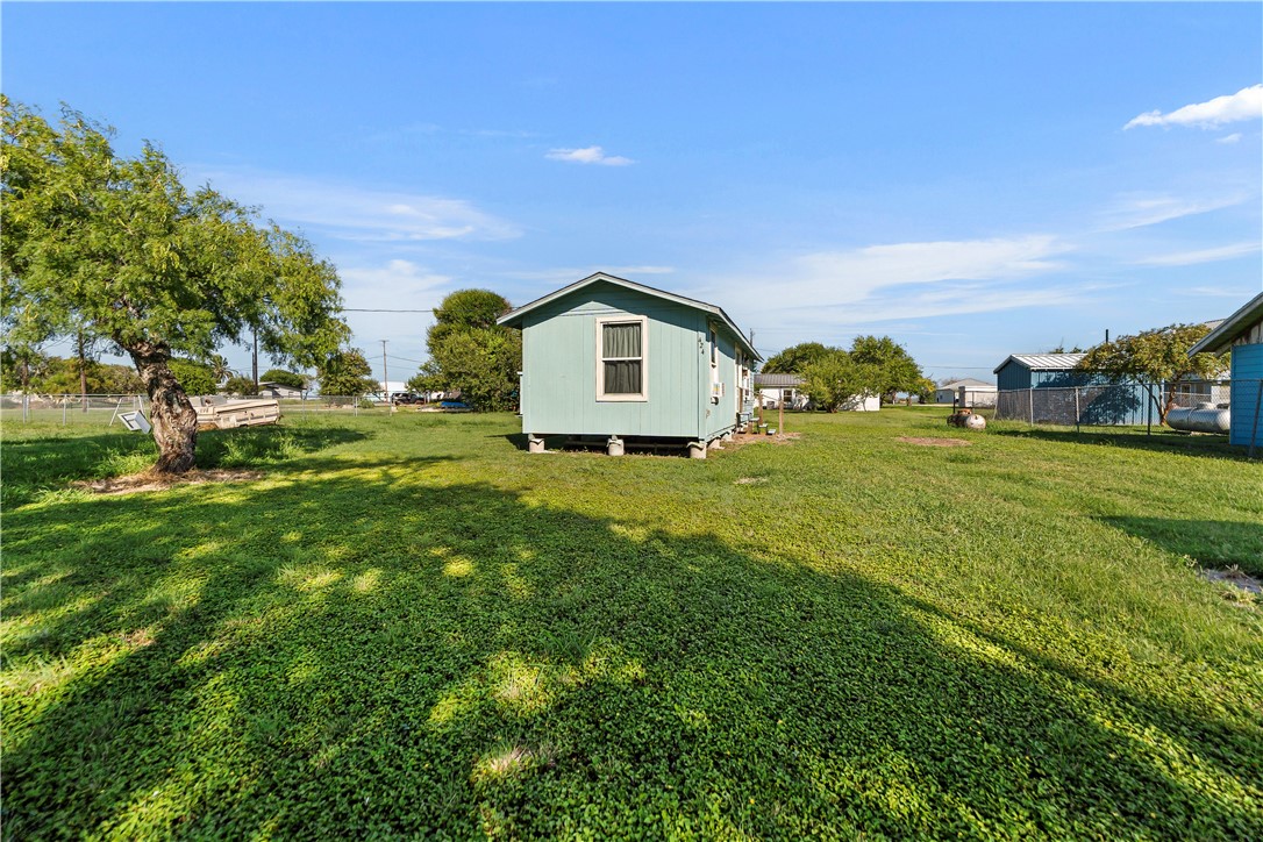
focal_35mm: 13
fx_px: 456
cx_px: 632
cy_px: 421
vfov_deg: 85.4
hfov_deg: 108.3
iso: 320
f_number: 2.8
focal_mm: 9
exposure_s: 1/4000
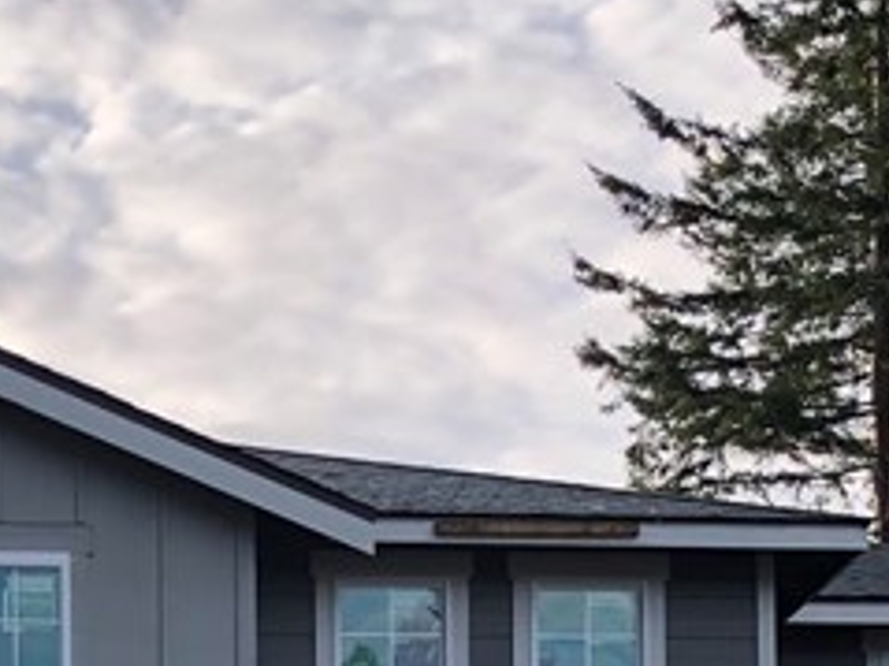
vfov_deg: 11.4
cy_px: 1205
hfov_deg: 16.3
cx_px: 130
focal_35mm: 120
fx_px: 3080
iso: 20
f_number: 1.8
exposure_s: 1/695
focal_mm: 3.99
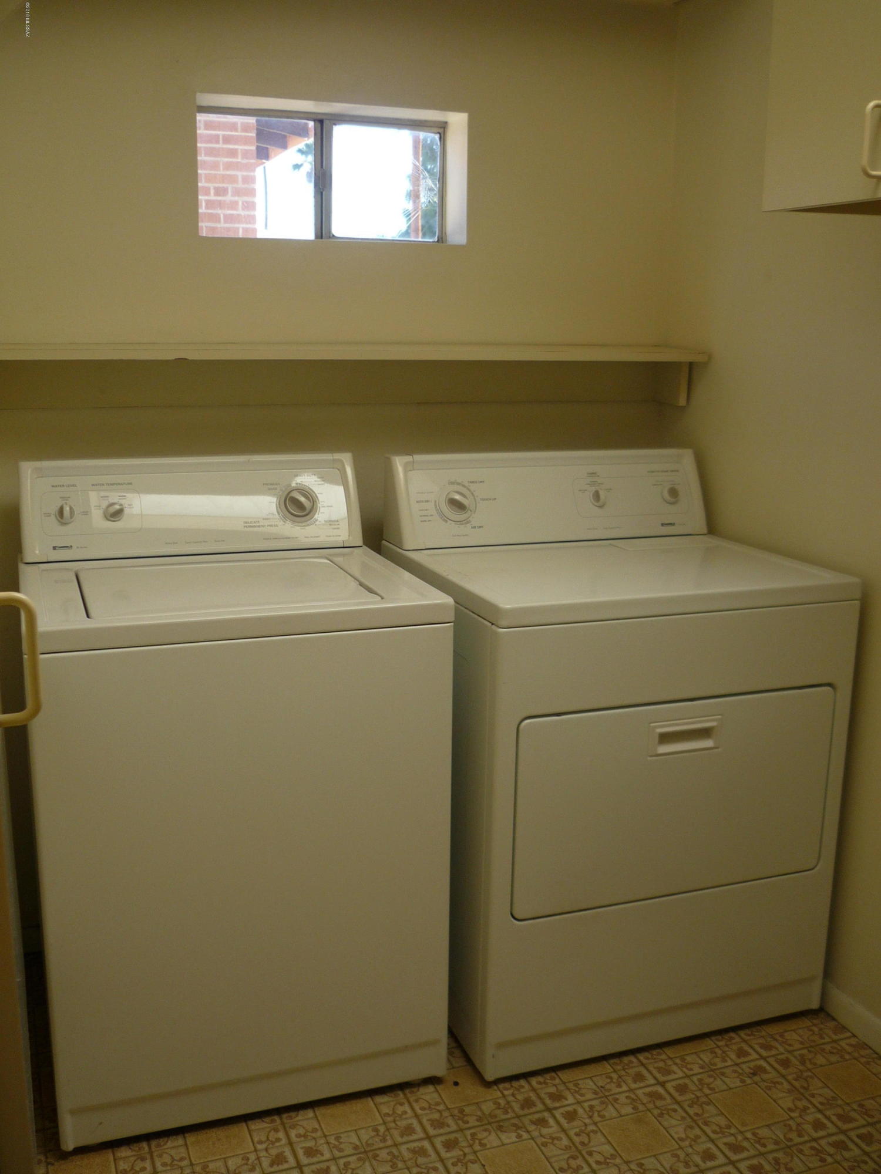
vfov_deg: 55.4
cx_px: 440
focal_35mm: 33
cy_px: 587
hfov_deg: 42.9
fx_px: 1120
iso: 100
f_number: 2.8
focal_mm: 5.5
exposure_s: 1/160
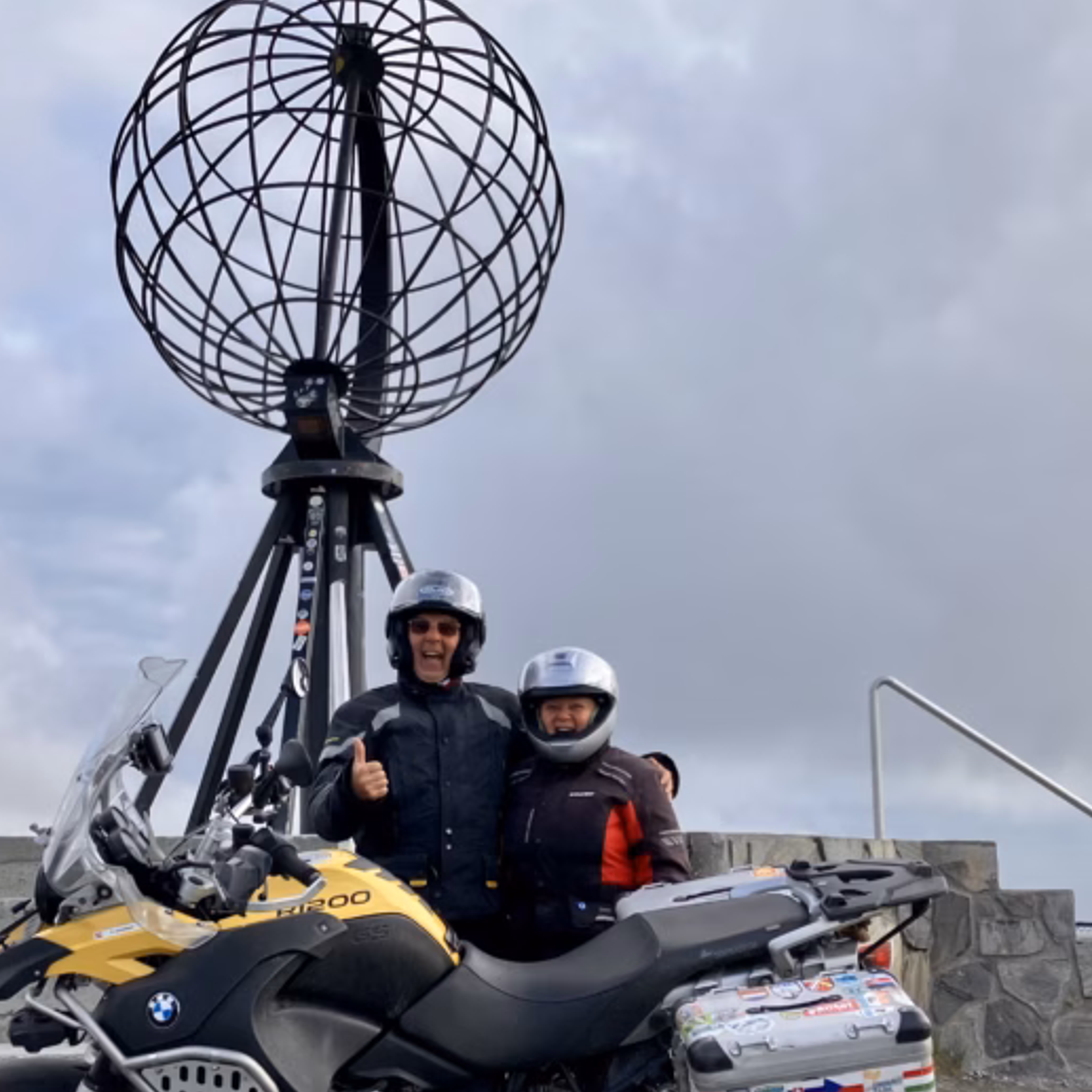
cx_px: 416
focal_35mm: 49
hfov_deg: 34.5
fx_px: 1749
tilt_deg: +6.9
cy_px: 686
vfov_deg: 34.5
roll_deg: +0.8
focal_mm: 3.99
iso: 32
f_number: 1.8
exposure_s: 1/565
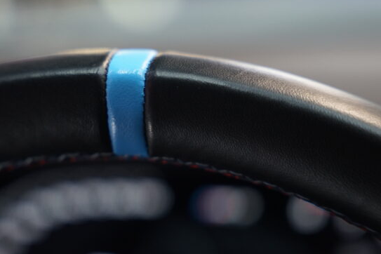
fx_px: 1048
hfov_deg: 20.5
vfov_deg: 13.8
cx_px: 123
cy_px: 98
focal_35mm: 99
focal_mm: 70
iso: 1600
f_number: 2.8
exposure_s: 1/80
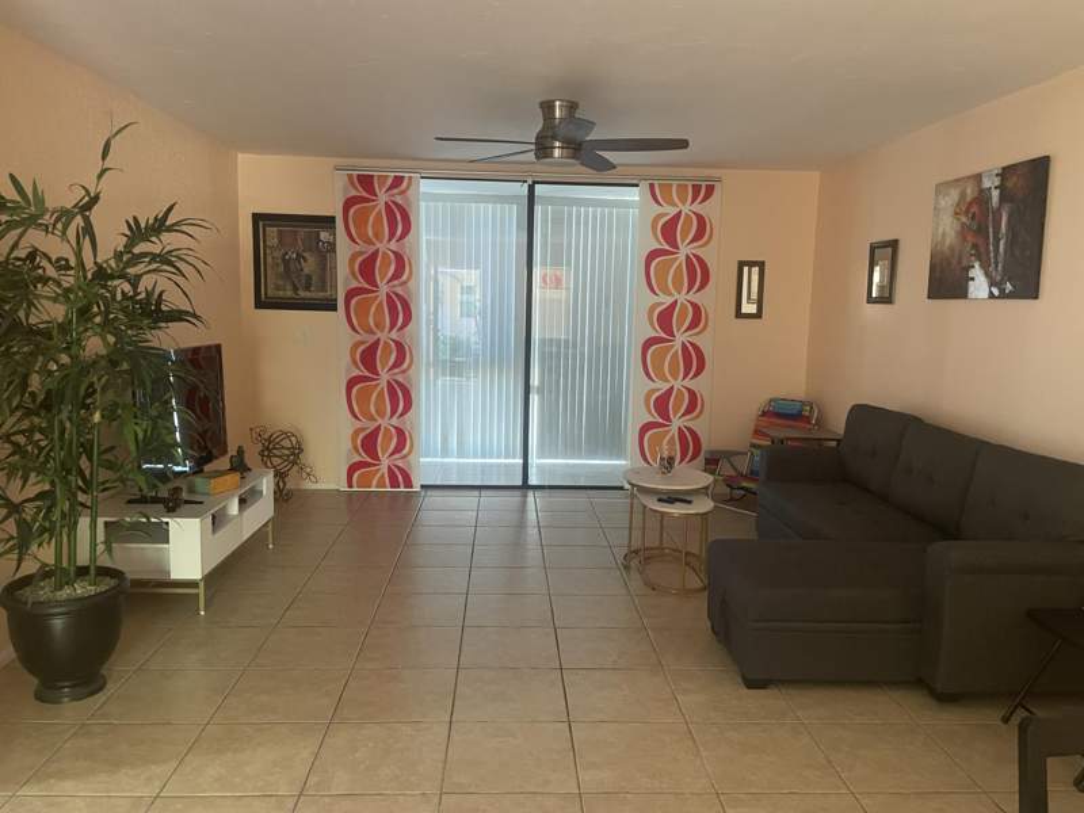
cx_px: 542
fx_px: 814
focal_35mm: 26
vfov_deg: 53.1
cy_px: 406
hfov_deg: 67.3
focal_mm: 4.2
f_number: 1.6
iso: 500
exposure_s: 1/40
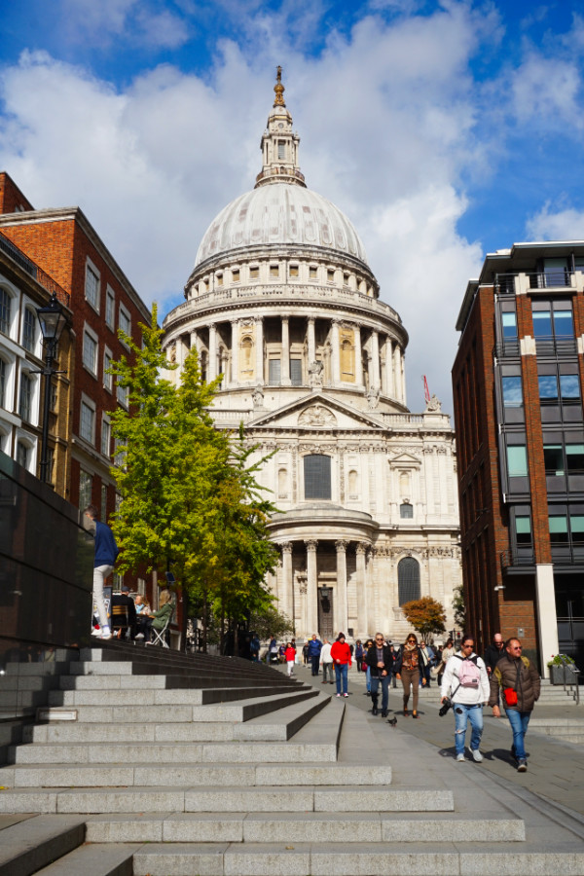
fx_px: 985
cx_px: 292
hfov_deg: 33.0
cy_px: 438
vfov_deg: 47.9
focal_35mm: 40
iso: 100
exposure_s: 1/125
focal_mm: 27
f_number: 14
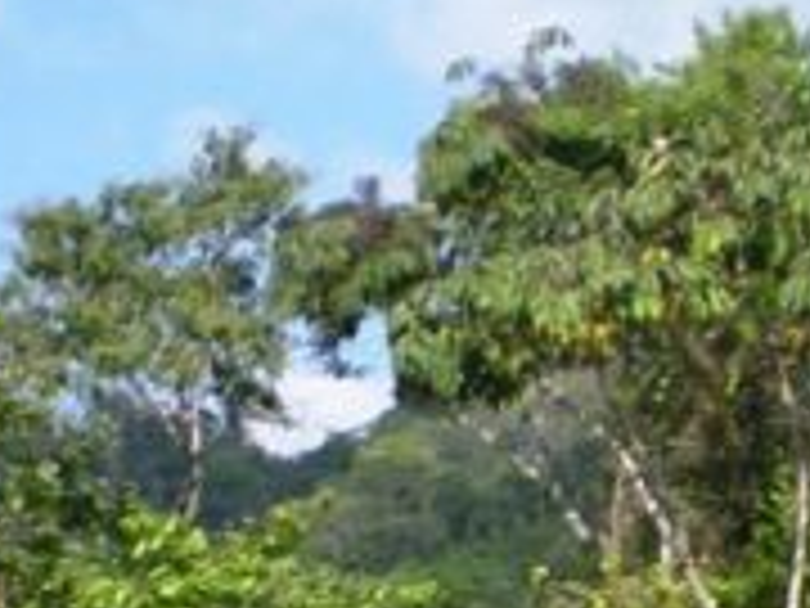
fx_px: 3955
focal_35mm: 169
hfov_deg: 11.7
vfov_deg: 8.6
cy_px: 896
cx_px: 580
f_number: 4.6
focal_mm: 6.3
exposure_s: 1/355
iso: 64
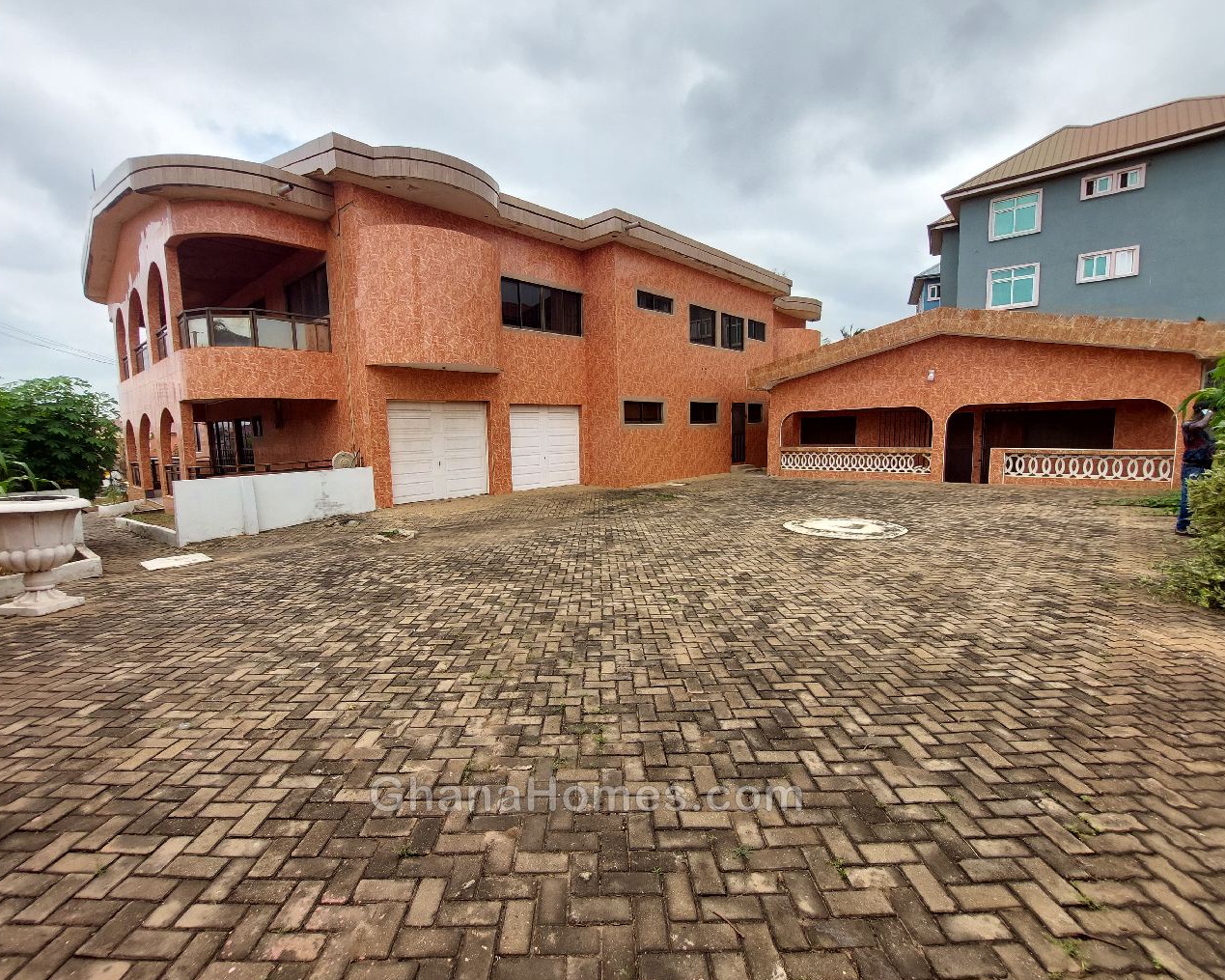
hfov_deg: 100.6
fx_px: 508
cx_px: 587
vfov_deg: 88.0
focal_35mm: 14
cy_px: 492
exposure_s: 1/749
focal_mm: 1.74
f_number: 2.2
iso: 50
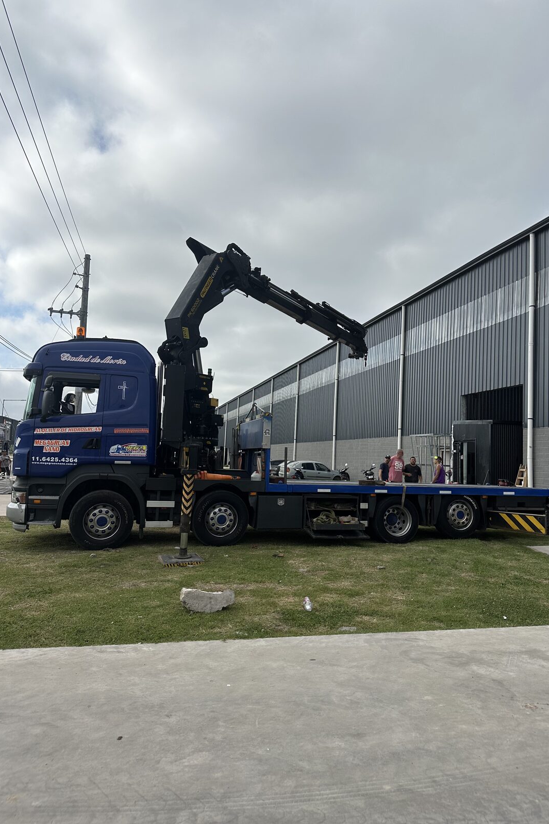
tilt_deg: +6.0
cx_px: 299
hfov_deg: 51.2
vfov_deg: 71.5
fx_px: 572
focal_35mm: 25
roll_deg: -3.0
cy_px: 412
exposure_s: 1/7576
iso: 80
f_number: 1.78
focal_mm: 6.86
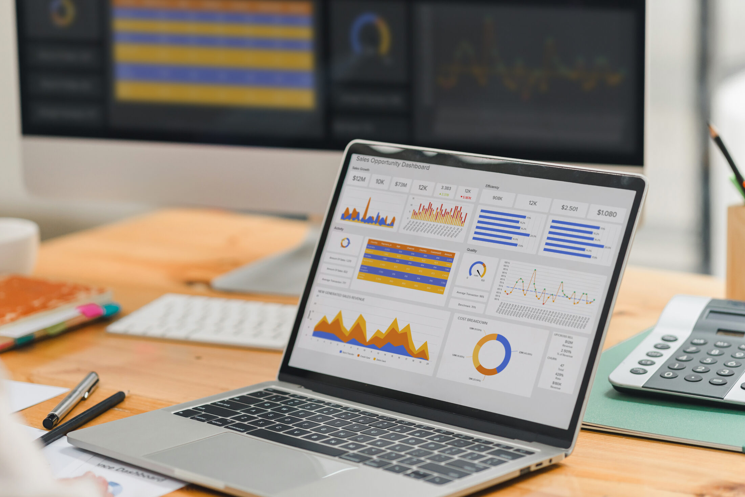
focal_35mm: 99
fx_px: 2049
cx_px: 347
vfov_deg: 13.8
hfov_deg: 20.6
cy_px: 246
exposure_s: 1/500
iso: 400
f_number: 2.8
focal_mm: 85
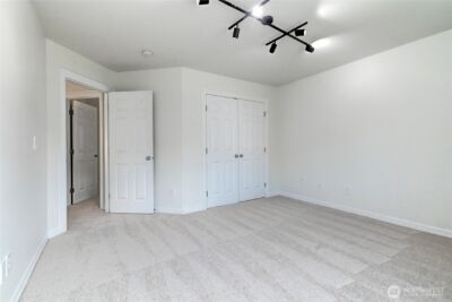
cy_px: 151
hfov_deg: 100.4
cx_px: 226
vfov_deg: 77.4
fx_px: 188
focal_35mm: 15
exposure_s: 1/60
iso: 3200
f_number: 11
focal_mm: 10
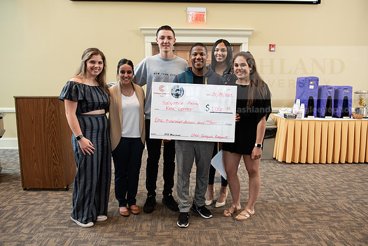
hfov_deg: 63.6
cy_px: 123
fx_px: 296
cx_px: 184
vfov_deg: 45.0
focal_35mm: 29
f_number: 4.5
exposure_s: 1/200
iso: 1600
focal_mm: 29
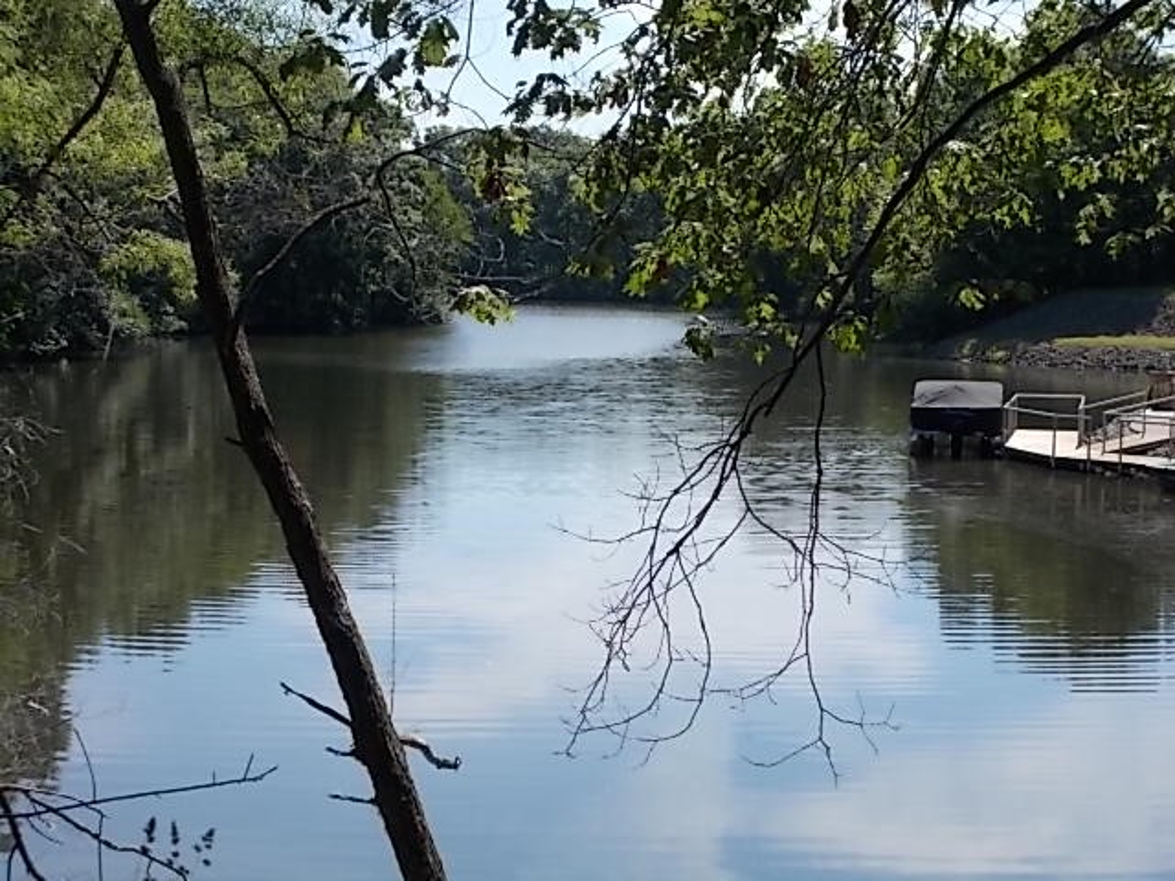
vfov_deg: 19.4
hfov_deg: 25.7
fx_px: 2580
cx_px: 588
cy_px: 440
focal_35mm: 76
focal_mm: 13.5
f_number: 5.8
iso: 80
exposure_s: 1/400
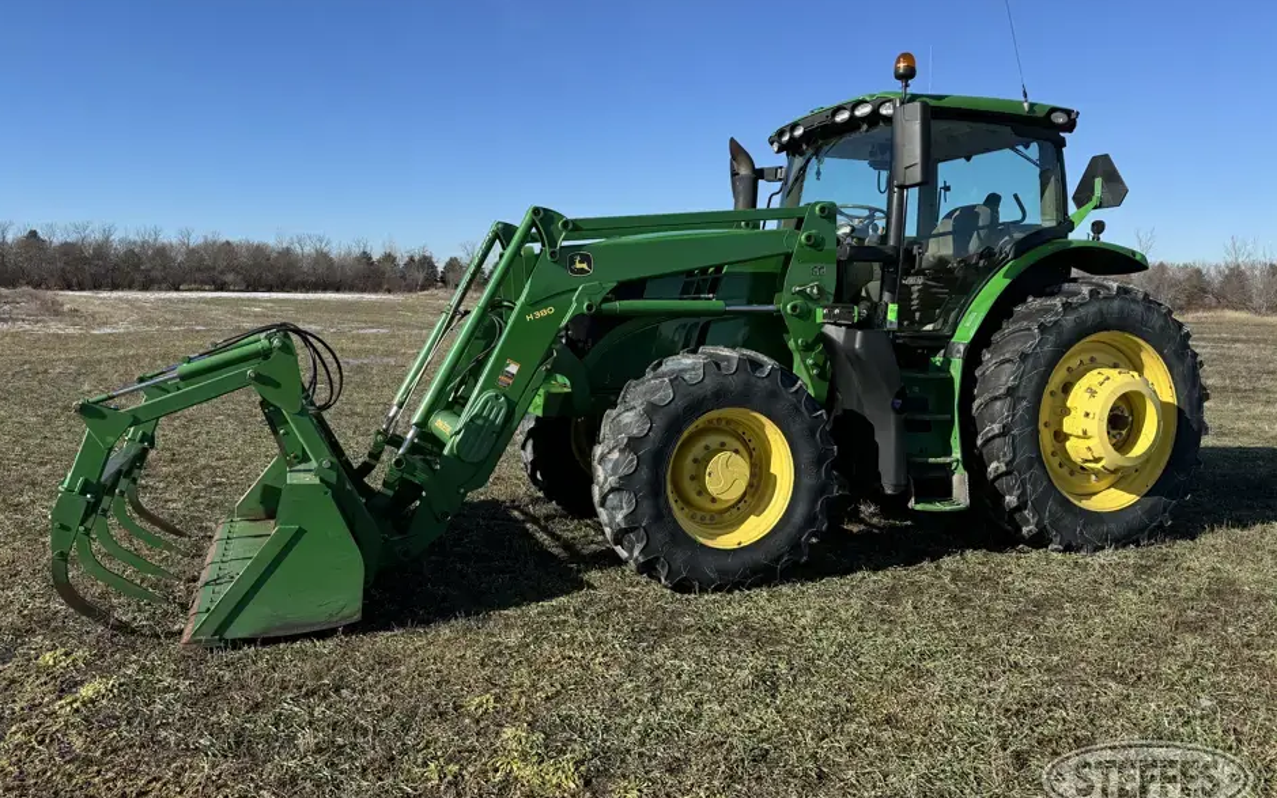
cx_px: 630
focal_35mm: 26
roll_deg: -0.8
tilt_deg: -3.0
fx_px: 905
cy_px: 344
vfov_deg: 47.5
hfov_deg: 70.4
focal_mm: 6.86
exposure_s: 1/3802
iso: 80
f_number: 1.78
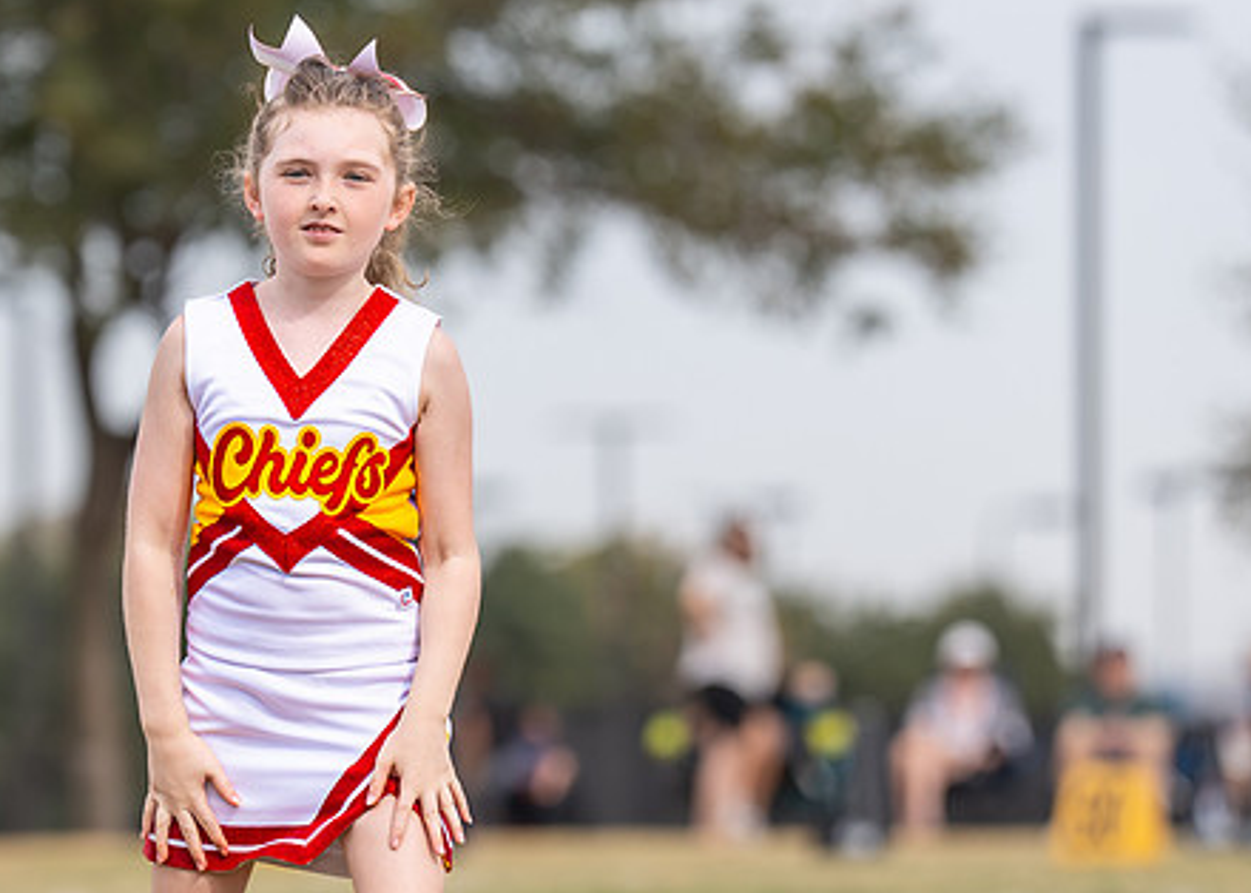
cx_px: 374
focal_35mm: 378
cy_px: 487
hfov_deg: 5.3
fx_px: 13426
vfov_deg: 3.8
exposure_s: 1/1600
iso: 160
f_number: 2.8
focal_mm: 150
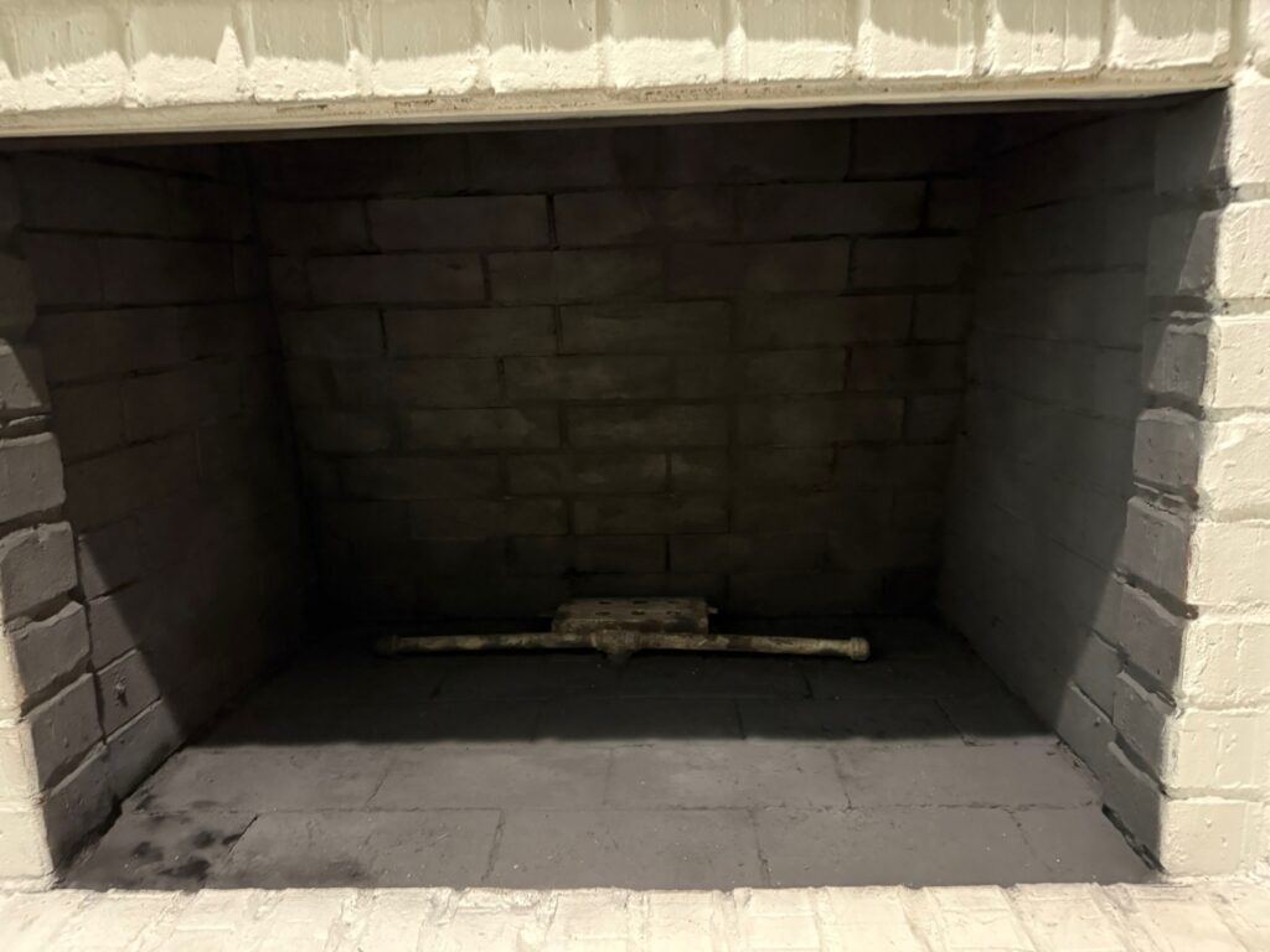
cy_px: 476
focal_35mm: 24
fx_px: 881
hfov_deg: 71.6
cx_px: 635
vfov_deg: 56.8
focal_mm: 6.76
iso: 1600
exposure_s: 1/30
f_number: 1.78
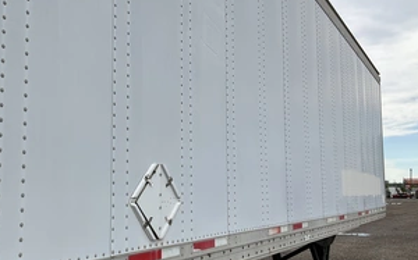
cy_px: 145
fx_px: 467
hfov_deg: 47.8
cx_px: 157
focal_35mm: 41
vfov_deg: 31.2
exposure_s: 1/1848
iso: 25
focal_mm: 3
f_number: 1.8
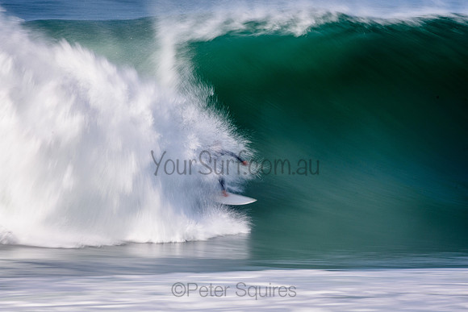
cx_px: 234
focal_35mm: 750
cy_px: 156
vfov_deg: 1.8
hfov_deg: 2.7
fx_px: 9752
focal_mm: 500
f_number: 18
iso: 100
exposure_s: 1/20
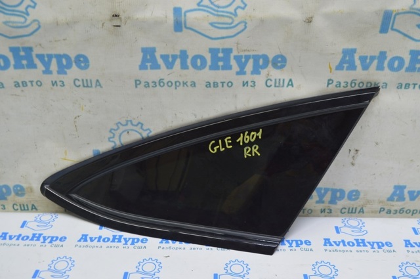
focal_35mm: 38
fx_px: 437
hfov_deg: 51.3
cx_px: 210
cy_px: 140
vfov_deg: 35.4
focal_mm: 25
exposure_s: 1/20
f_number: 5.6
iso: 400
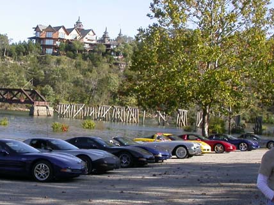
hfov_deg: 26.8
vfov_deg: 20.7
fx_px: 562
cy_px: 110
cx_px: 46
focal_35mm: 71
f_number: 6
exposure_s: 1/234
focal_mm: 7.85
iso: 100
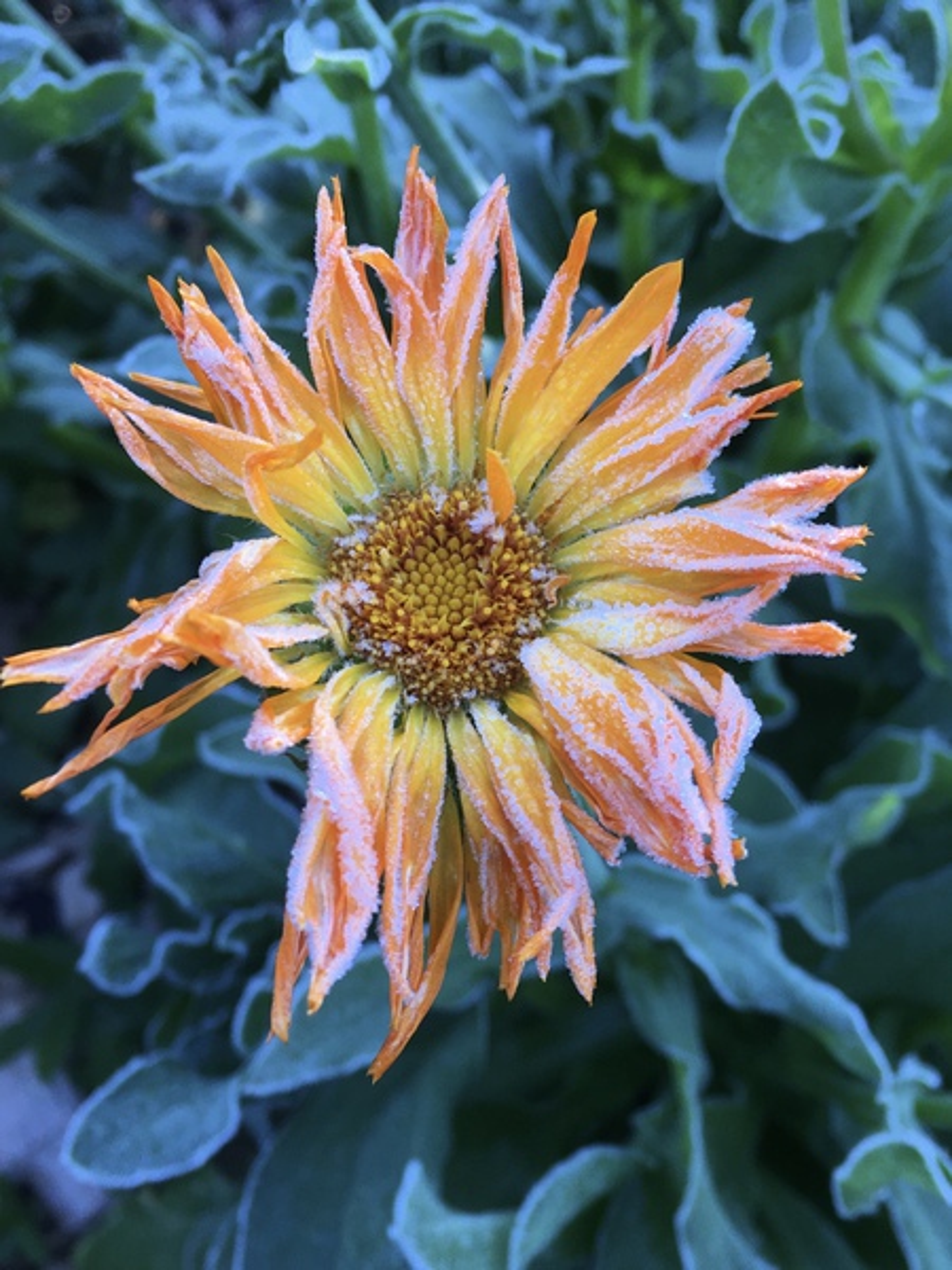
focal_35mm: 29
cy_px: 635
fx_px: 1063
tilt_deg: -63.1
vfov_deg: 61.7
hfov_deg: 48.2
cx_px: 476
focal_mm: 4.15
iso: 40
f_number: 2.2
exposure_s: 1/120
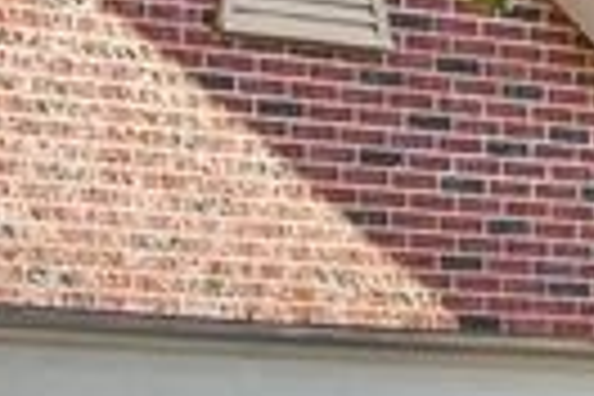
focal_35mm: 124
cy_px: 889
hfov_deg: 10.4
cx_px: -1287
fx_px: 2046
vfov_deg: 9.9
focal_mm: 11
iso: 320
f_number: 8
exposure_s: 1/30
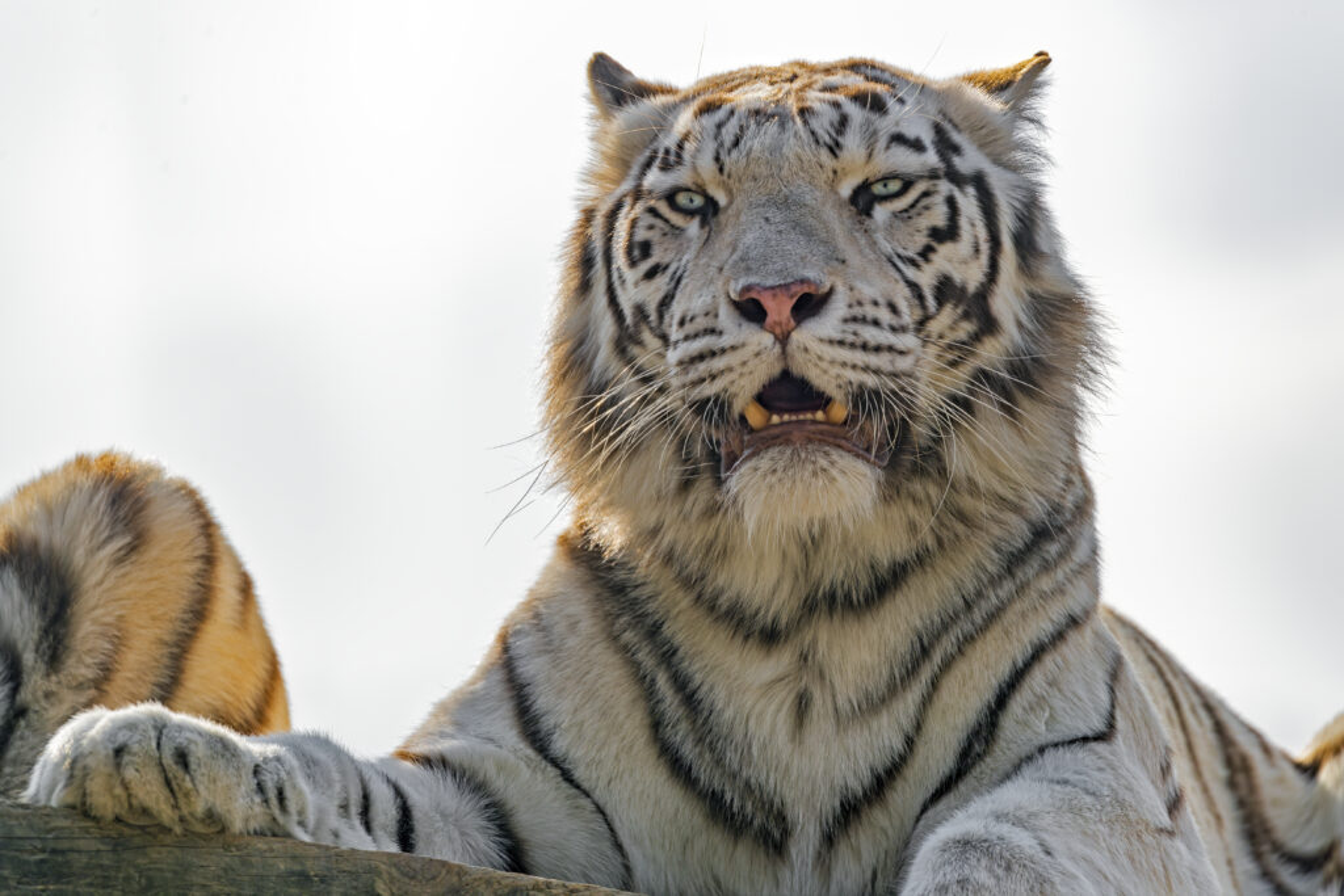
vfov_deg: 2.5
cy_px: 448
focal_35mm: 560
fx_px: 20908
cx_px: 672
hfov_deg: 3.7
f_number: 5.6
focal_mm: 560
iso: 100
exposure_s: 1/640
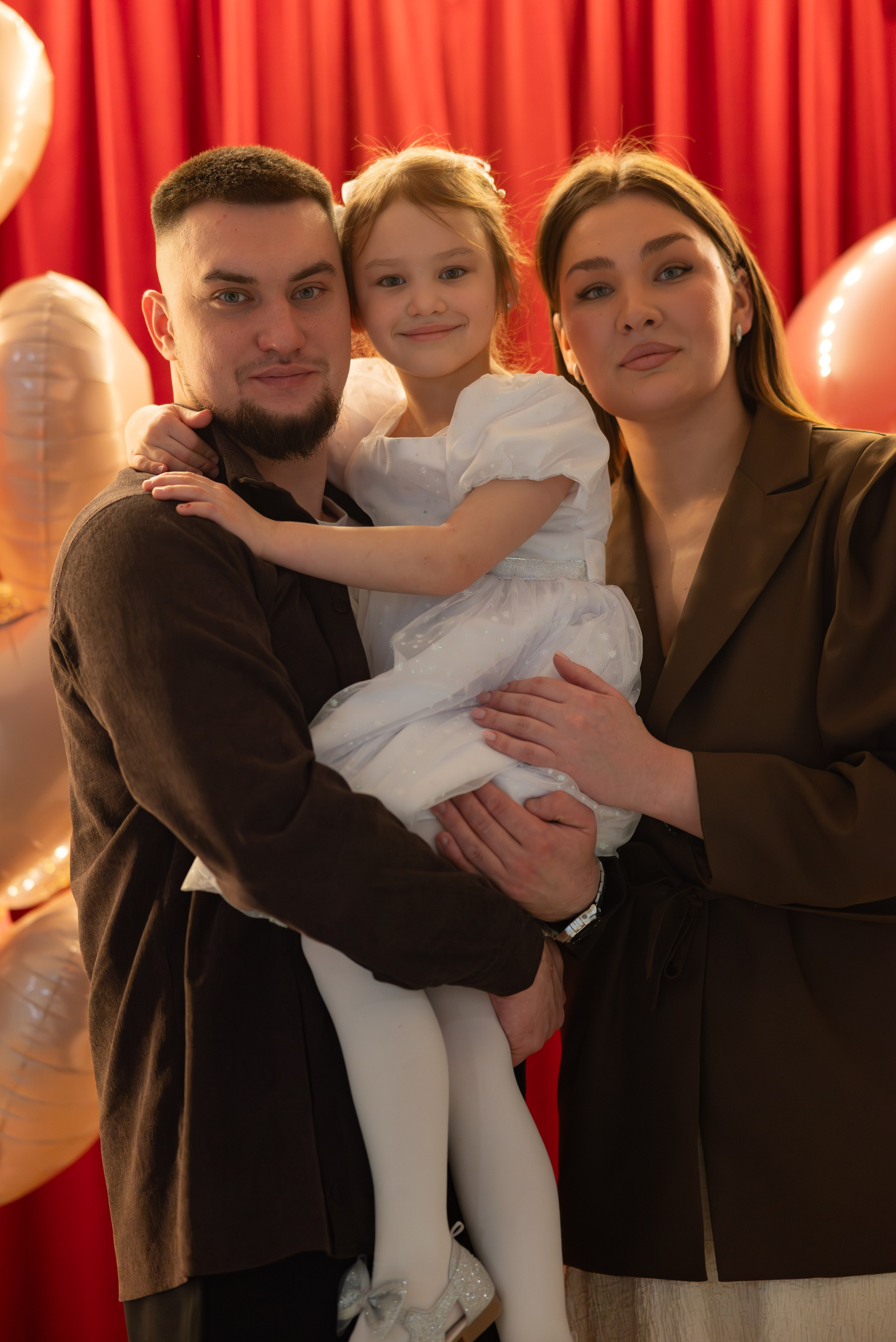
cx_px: 448
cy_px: 671
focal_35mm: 85
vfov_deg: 23.9
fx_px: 3170
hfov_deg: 16.1
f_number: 2
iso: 2500
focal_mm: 85
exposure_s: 1/250
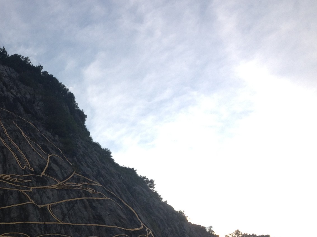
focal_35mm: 63
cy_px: 182
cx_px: 32
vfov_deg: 23.0
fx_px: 577
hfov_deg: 29.5
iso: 50
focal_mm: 4.28
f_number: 2.4
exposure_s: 1/2304
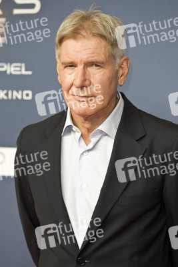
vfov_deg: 13.2
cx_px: 89
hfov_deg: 8.9
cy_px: 134
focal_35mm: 155
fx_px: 1149
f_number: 5
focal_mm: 155
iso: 1000
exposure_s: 1/125
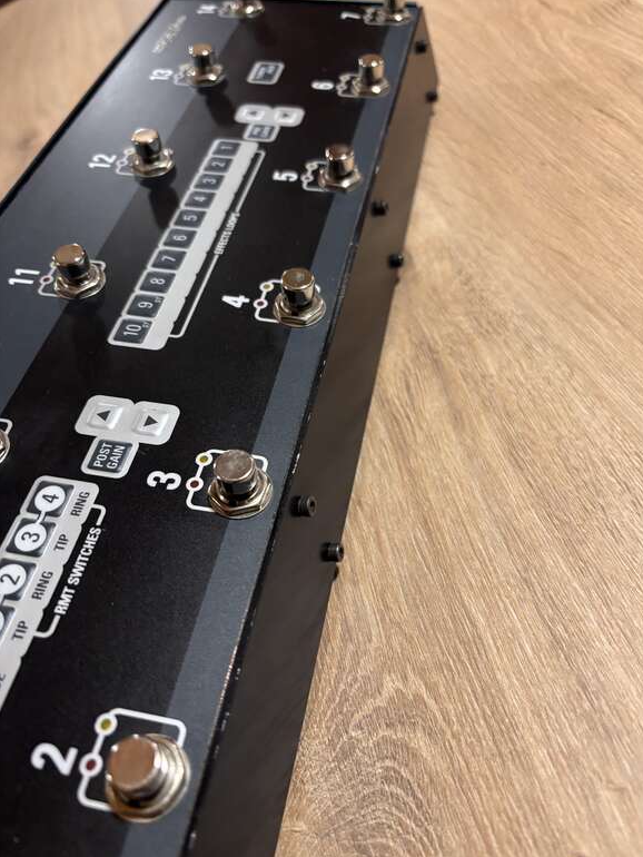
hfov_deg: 51.4
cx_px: 332
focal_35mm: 27
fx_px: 668
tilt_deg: -47.2
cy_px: 441
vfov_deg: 65.3
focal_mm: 5.96
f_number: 1.6
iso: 400
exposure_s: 1/33
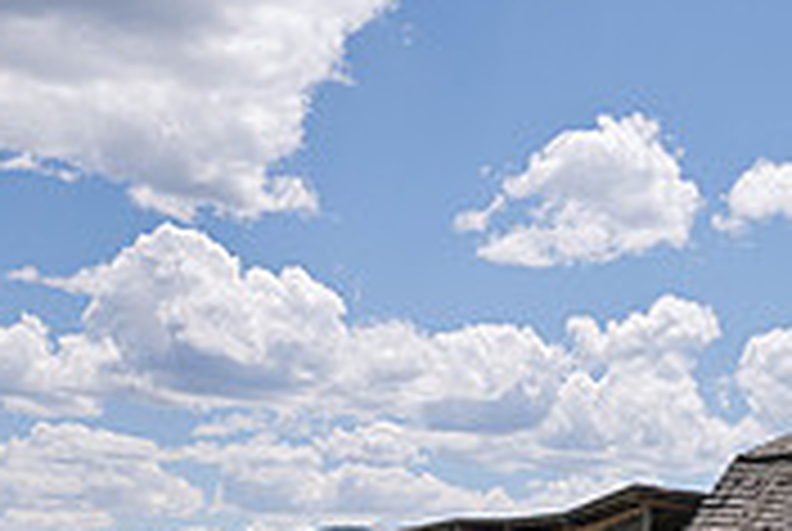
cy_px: 596
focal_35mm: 79
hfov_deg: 23.4
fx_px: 1741
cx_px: 954
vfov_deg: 16.8
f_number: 10
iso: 400
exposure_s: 1/1250
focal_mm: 24
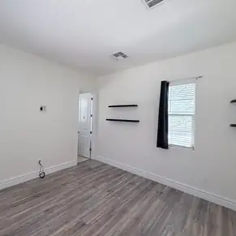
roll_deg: -1.3
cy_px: 115
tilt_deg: +0.7
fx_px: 131
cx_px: 97
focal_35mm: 17
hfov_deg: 83.2
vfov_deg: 84.0
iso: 250
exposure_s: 1/60
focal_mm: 2.22
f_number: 2.2
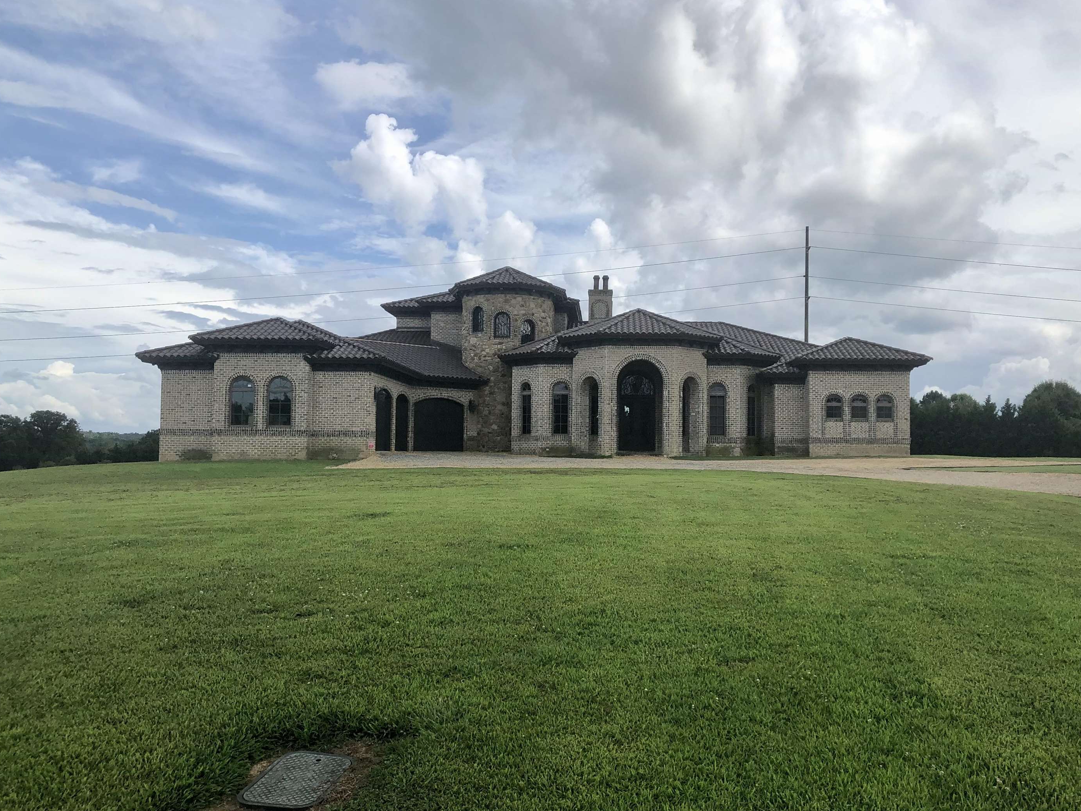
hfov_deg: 58.3
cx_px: 574
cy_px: 415
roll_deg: -1.8
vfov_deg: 45.4
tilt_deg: +4.1
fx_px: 968
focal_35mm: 31
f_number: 1.8
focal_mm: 3.99
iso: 20
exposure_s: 1/2404
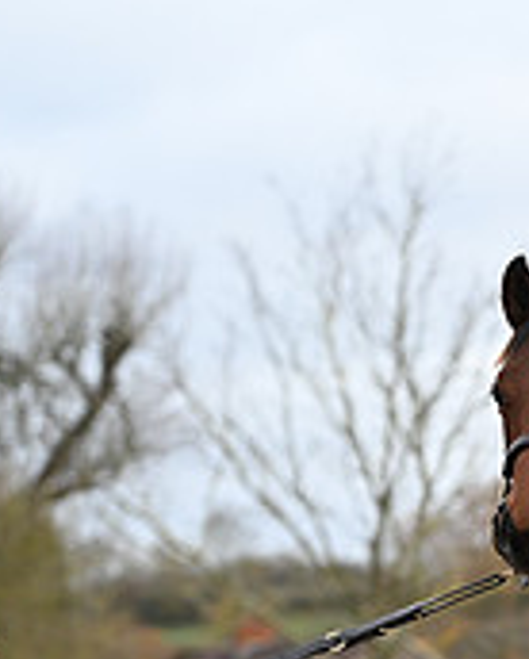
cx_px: 1058
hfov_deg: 4.3
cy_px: 695
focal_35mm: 354
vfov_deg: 5.4
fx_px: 6916
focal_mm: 112
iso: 900
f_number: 4
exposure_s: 1/1000
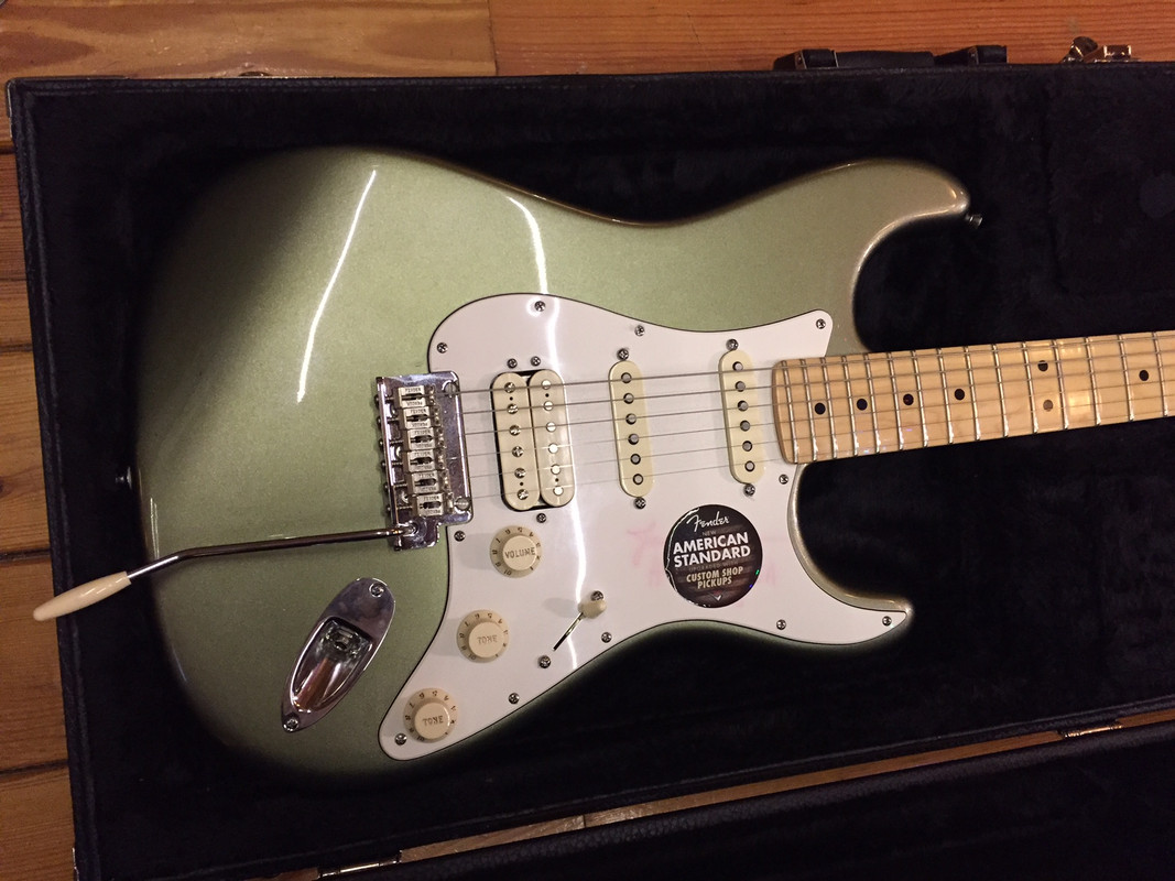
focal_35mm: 29
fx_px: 984
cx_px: 588
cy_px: 440
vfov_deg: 48.2
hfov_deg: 61.7
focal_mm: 4.15
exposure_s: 1/17
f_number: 2.2
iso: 250
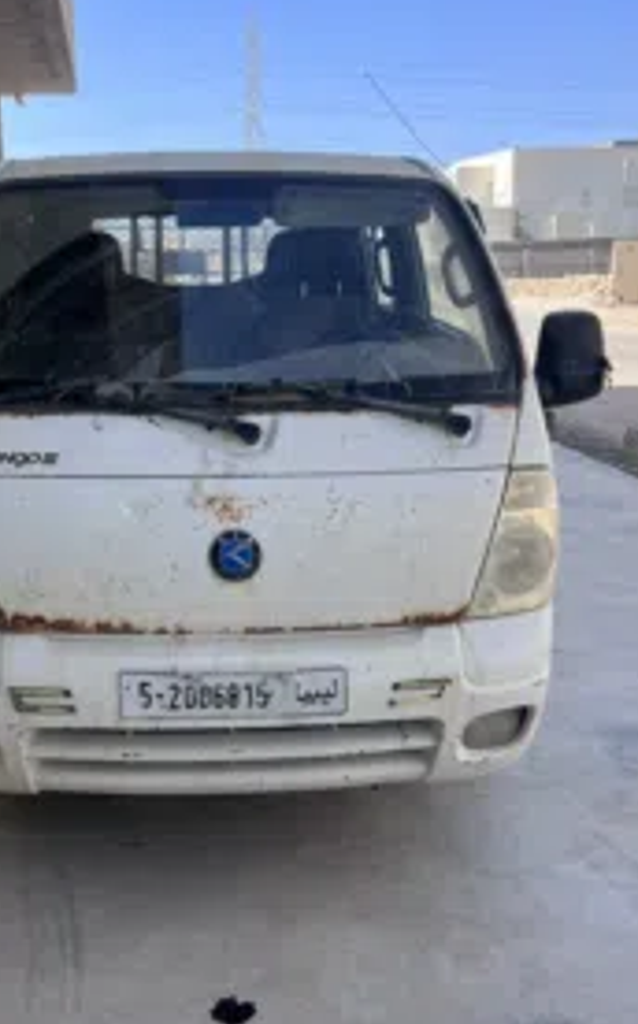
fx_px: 1115
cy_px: 508
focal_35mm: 40
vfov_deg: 49.3
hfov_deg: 31.7
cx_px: 215
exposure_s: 1/2299
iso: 50
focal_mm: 5.7
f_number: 1.5
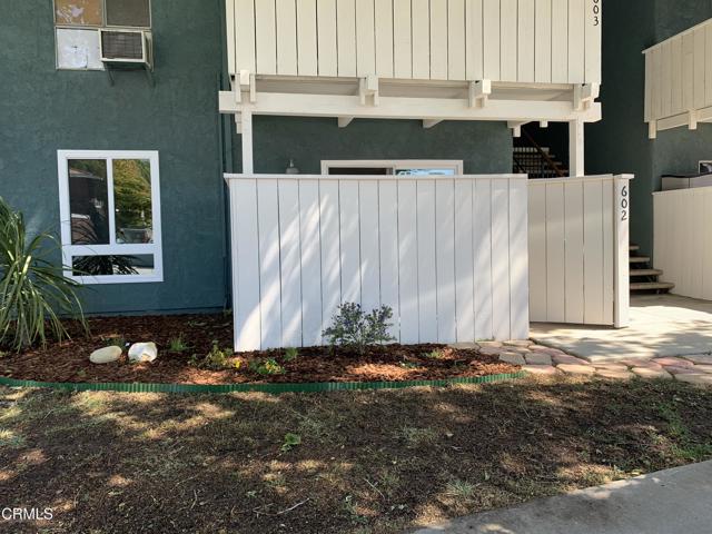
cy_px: 267
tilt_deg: -5.1
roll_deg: +1.9
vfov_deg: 53.1
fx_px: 535
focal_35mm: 26
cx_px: 356
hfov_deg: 67.3
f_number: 1.8
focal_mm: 4.25
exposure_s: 1/435
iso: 25
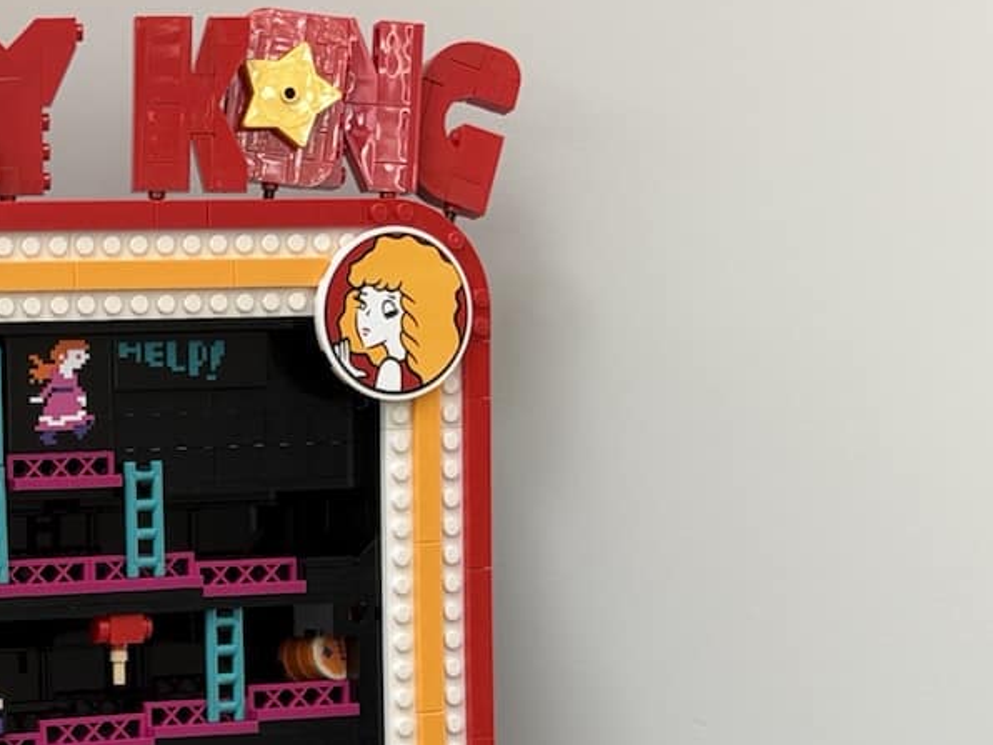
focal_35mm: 130
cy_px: 722
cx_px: -109
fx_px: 3729
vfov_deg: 11.3
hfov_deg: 14.8
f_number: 1.78
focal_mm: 6.76
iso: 100
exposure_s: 1/60
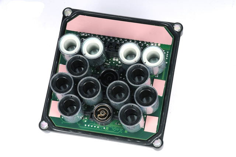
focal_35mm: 142
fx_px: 933
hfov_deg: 14.4
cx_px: 118
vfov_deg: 9.6
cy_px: 78
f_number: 25
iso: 320
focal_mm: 95
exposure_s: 1/200
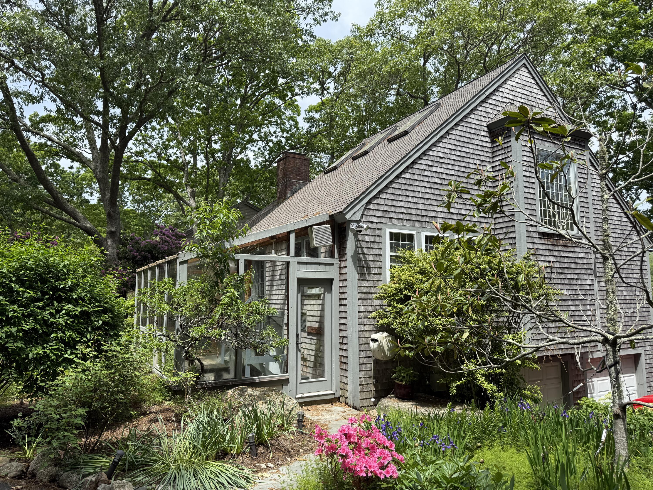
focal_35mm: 24
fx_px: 453
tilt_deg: +8.3
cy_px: 245
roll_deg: -0.2
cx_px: 326
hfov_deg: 71.6
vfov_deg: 56.8
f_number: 1.78
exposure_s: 1/2611
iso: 80
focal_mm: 6.76
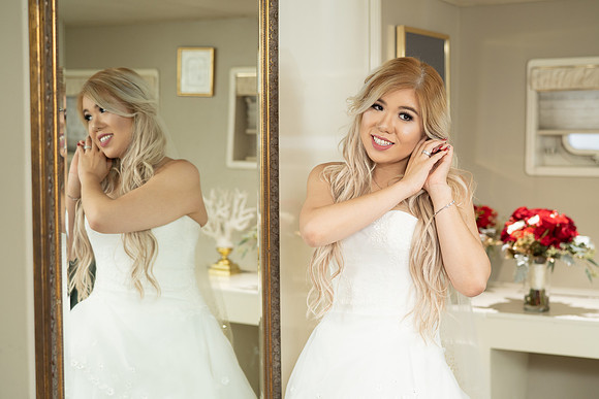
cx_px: 327
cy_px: 181
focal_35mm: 55
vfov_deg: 24.8
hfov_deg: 36.5
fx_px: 908
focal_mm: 50
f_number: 2.2
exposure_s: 1/250
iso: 500
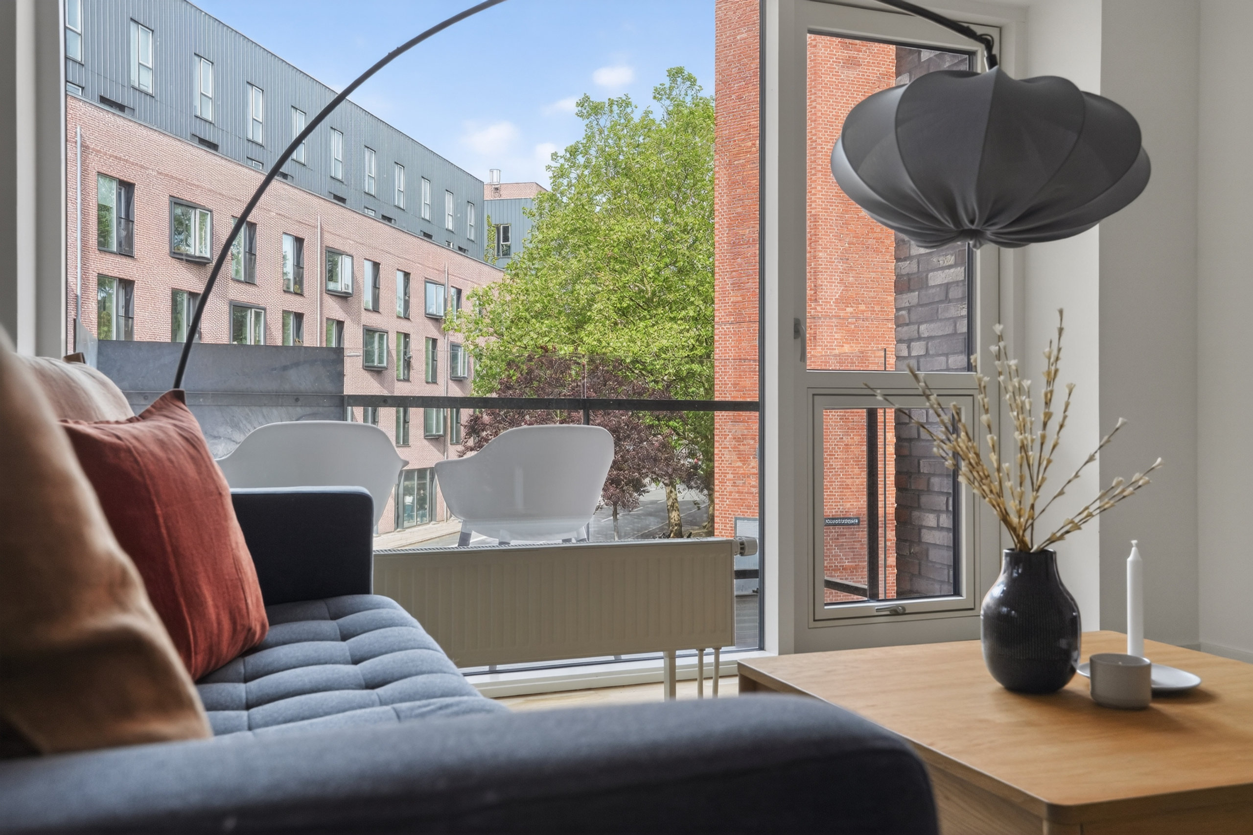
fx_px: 1148
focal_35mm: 33
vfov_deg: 40.0
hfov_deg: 57.2
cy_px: 418
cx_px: 626
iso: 400
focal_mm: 33
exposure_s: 1/60
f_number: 8
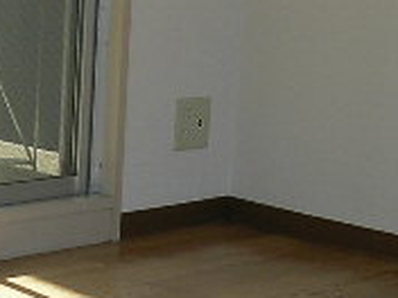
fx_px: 1587
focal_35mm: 138
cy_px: 230
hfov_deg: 14.1
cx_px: 5
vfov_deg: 10.7
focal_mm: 5.8
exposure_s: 1/177
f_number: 2.9
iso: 50
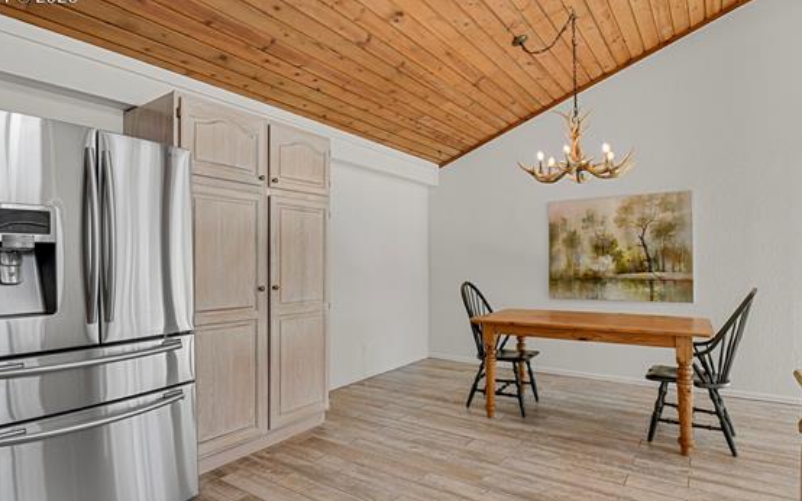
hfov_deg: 84.8
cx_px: 363
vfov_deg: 59.6
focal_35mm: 20
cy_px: 262
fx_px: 437
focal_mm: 17
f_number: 8
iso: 250
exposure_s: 1
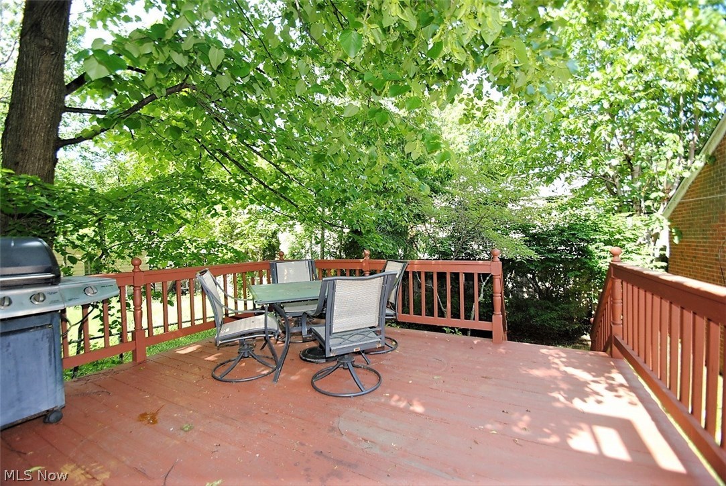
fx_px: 303
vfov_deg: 77.5
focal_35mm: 15
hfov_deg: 100.3
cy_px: 243
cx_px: 363
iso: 180
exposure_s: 1/125
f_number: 5.6
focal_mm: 10
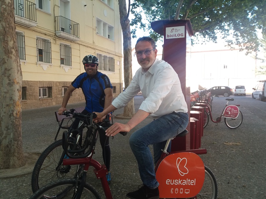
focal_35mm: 28
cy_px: 100
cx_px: 133
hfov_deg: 63.4
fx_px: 215
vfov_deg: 49.8
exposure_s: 1/125
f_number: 1.9
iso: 64
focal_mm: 3.7
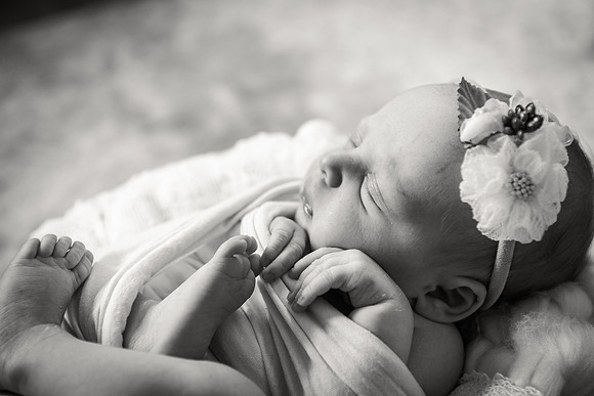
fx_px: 992
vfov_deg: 22.6
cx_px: 297
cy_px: 198
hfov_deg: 33.3
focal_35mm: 60
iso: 1000
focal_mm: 60
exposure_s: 1/160
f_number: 3.5
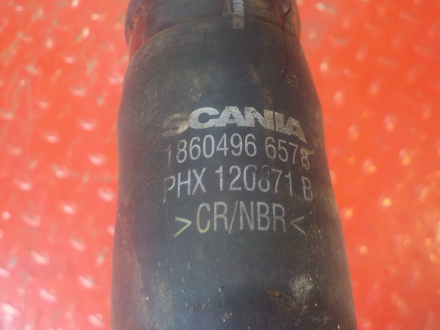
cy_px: 165
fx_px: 381
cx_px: 220
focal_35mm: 30
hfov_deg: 60.0
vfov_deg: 46.8
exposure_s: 1/30
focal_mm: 4.1
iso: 220
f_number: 3.3
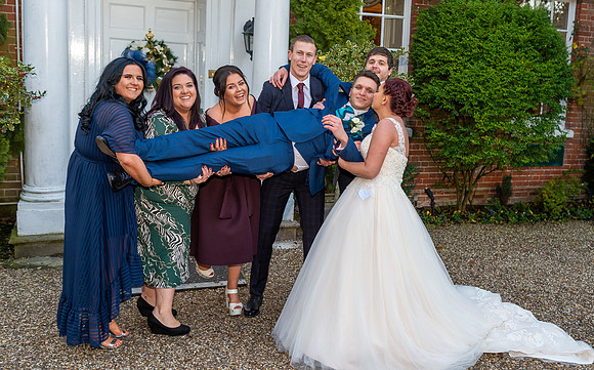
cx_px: 333
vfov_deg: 31.8
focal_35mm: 40
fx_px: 646
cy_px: 149
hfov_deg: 49.3
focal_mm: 35
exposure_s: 1/160
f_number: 4
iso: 250
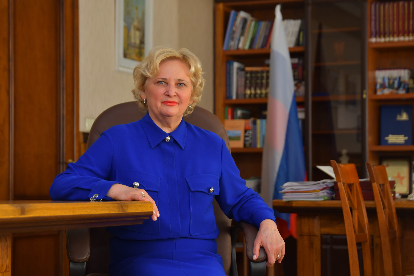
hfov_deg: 21.9
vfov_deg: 14.7
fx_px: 1069
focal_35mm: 93
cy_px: 138
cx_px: 207
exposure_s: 1/250
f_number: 4
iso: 800
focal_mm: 62
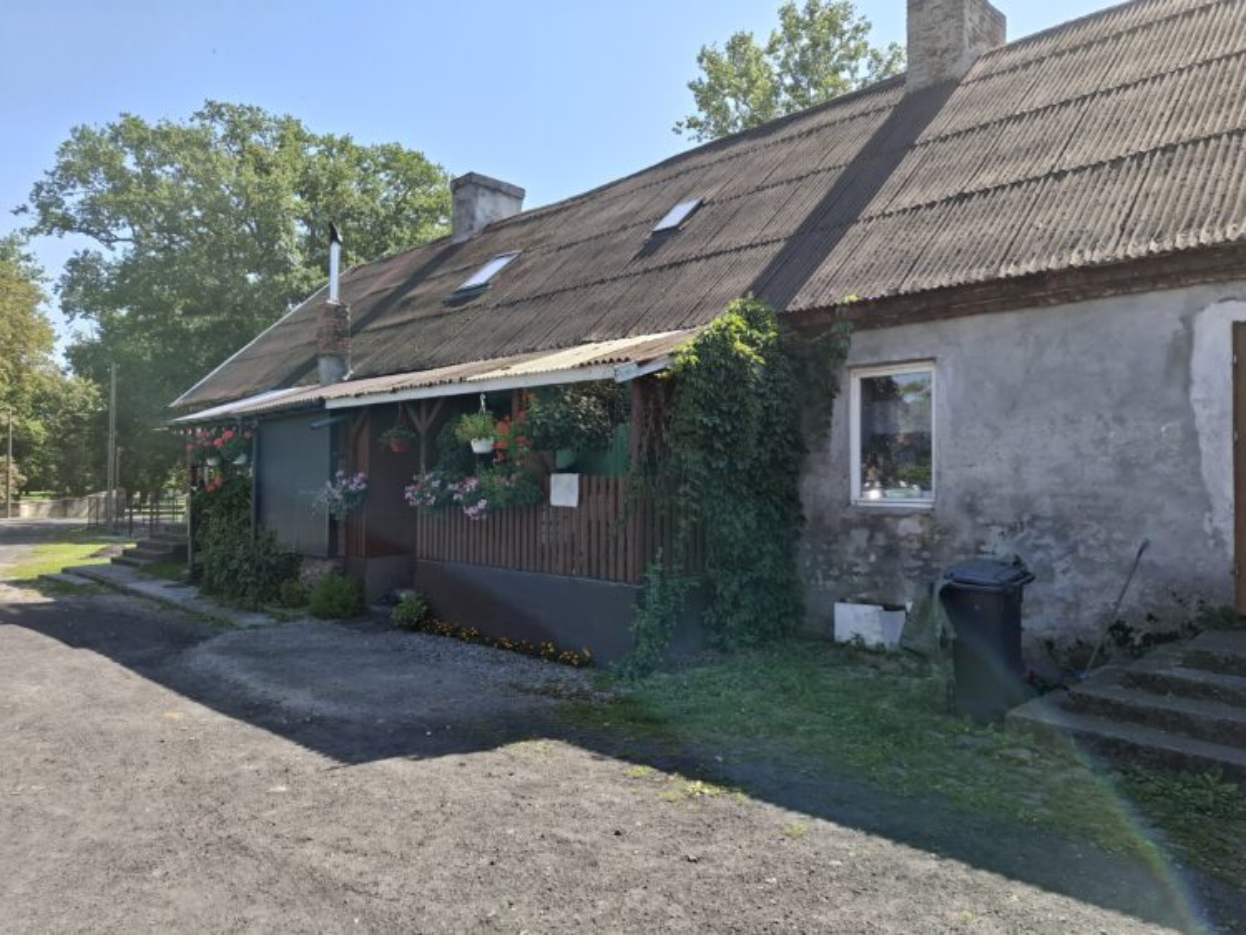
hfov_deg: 73.9
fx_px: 828
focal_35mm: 23
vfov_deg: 58.9
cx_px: 623
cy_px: 468
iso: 50
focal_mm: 5.54
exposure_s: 1/1020
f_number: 1.8
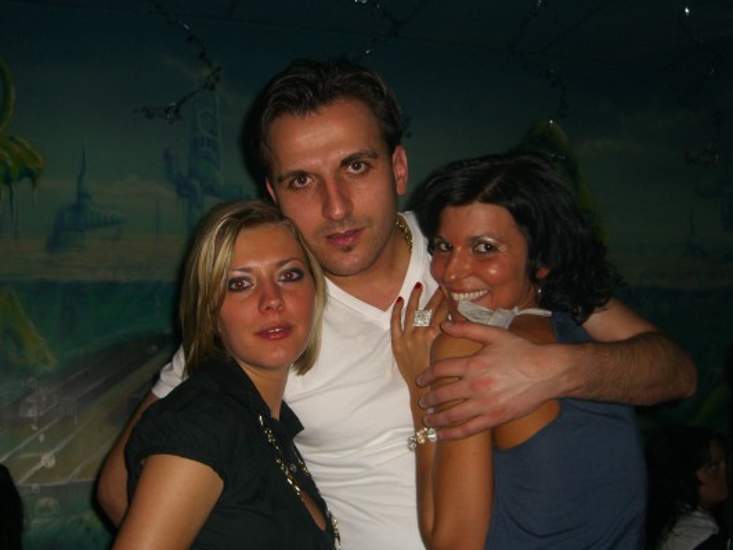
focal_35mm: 43
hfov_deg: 43.8
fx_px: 911
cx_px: 344
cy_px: 294
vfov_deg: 33.6
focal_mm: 7.9
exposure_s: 1/60
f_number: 2.8
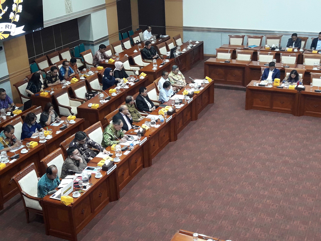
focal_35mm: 28
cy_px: 120
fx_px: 260
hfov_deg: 63.4
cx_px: 160
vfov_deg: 49.7
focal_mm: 3.7
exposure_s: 1/33
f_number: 1.9
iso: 100
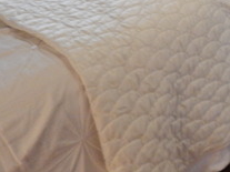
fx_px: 452
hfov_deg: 24.1
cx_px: 319
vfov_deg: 18.8
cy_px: -93
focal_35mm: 68
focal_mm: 4
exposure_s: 1/40
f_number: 3
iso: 400
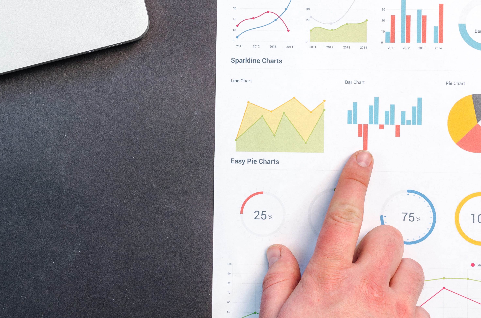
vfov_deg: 22.5
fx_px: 800
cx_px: 201
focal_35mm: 60
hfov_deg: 33.4
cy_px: 115
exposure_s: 2
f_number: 11
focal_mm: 24
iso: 100
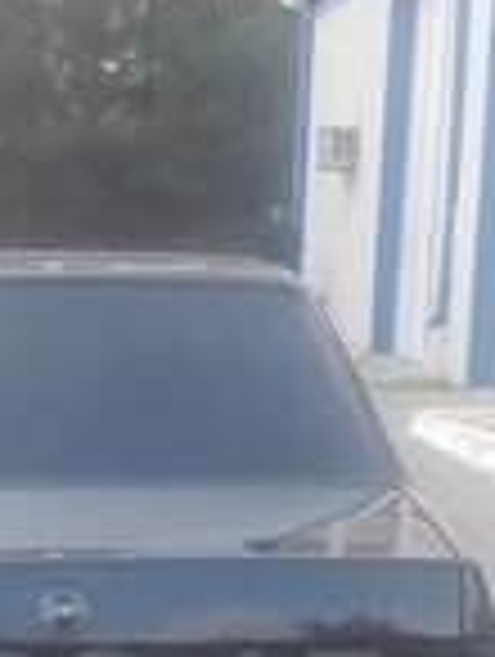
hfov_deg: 15.4
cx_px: 36
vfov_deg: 19.8
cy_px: 702
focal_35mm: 95
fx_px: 1806
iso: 40
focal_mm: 3.7
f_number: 1.9
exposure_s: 1/116
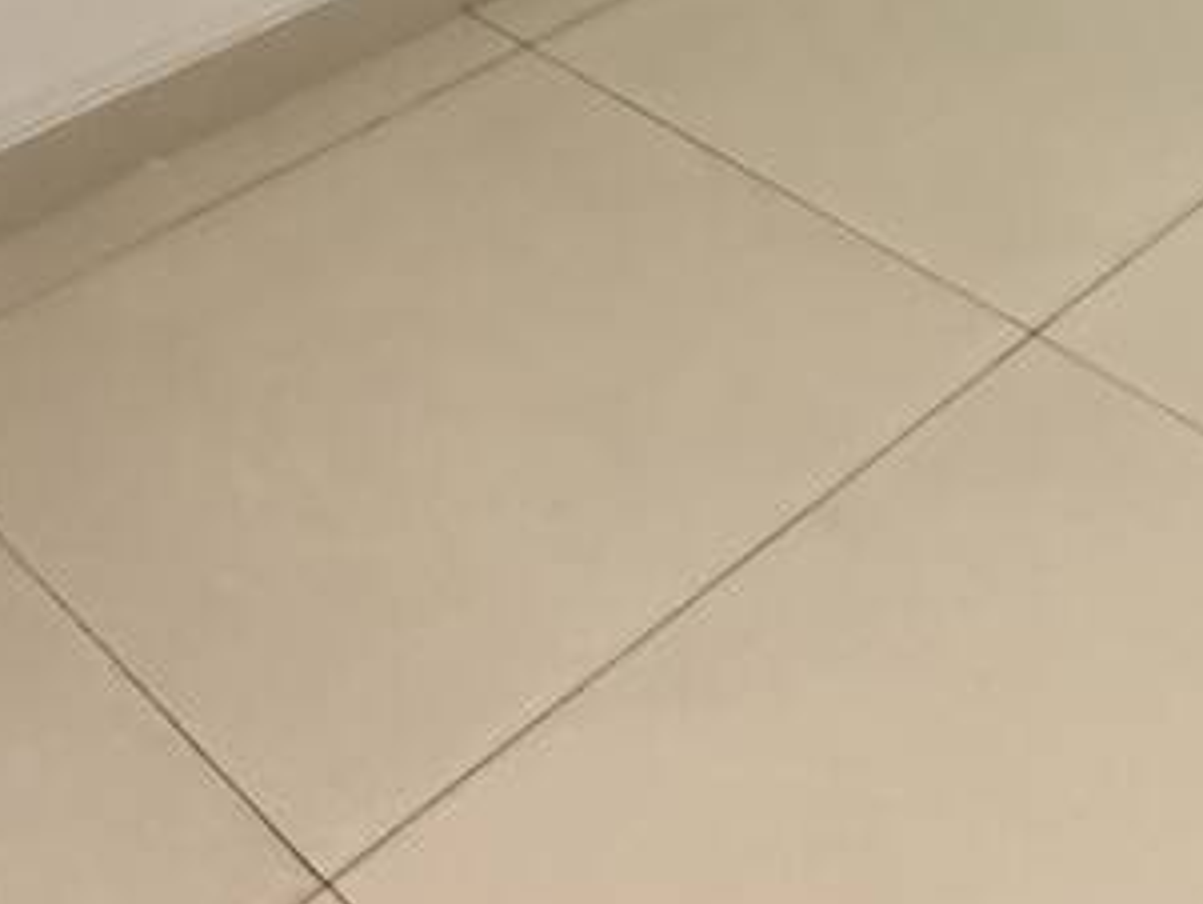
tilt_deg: +0.4
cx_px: 935
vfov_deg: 14.6
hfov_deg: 28.4
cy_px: -1244
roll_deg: +0.4
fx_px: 2329
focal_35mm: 67
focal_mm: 2.22
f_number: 2.2
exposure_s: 1/60
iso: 400
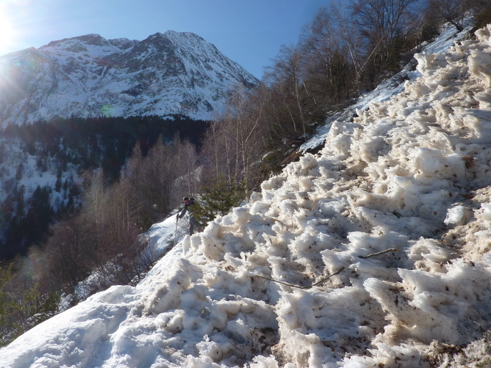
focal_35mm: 25
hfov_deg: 69.4
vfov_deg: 54.9
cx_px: 246
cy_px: 184
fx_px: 355
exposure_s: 1/400
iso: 80
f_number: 5.6
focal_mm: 4.1
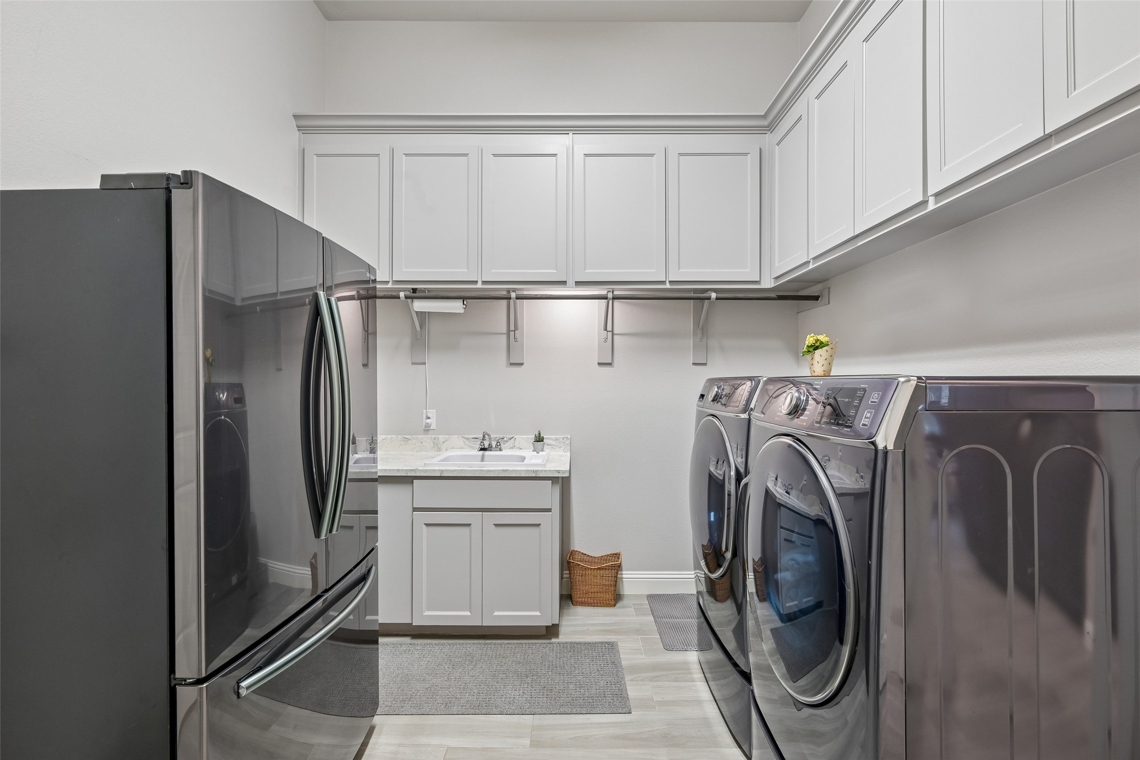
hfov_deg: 98.5
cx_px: 570
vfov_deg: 75.5
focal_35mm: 16
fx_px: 491
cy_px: 380
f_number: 8
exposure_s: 1/4
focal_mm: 15.5
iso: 400
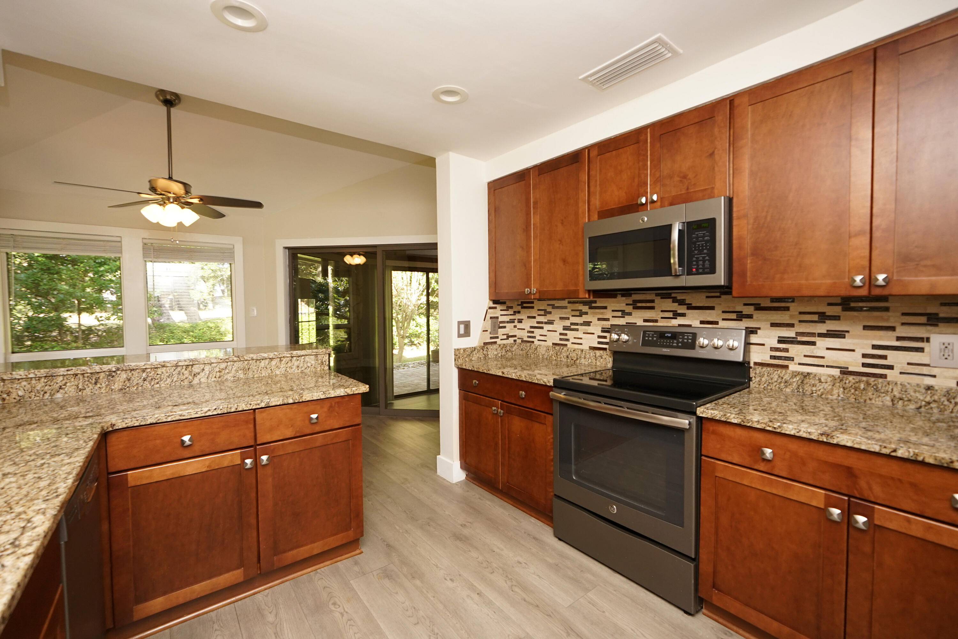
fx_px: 399
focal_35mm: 15
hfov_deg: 100.4
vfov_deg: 77.3
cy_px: 320
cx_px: 479
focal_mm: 10
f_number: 4
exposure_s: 1/60
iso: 400
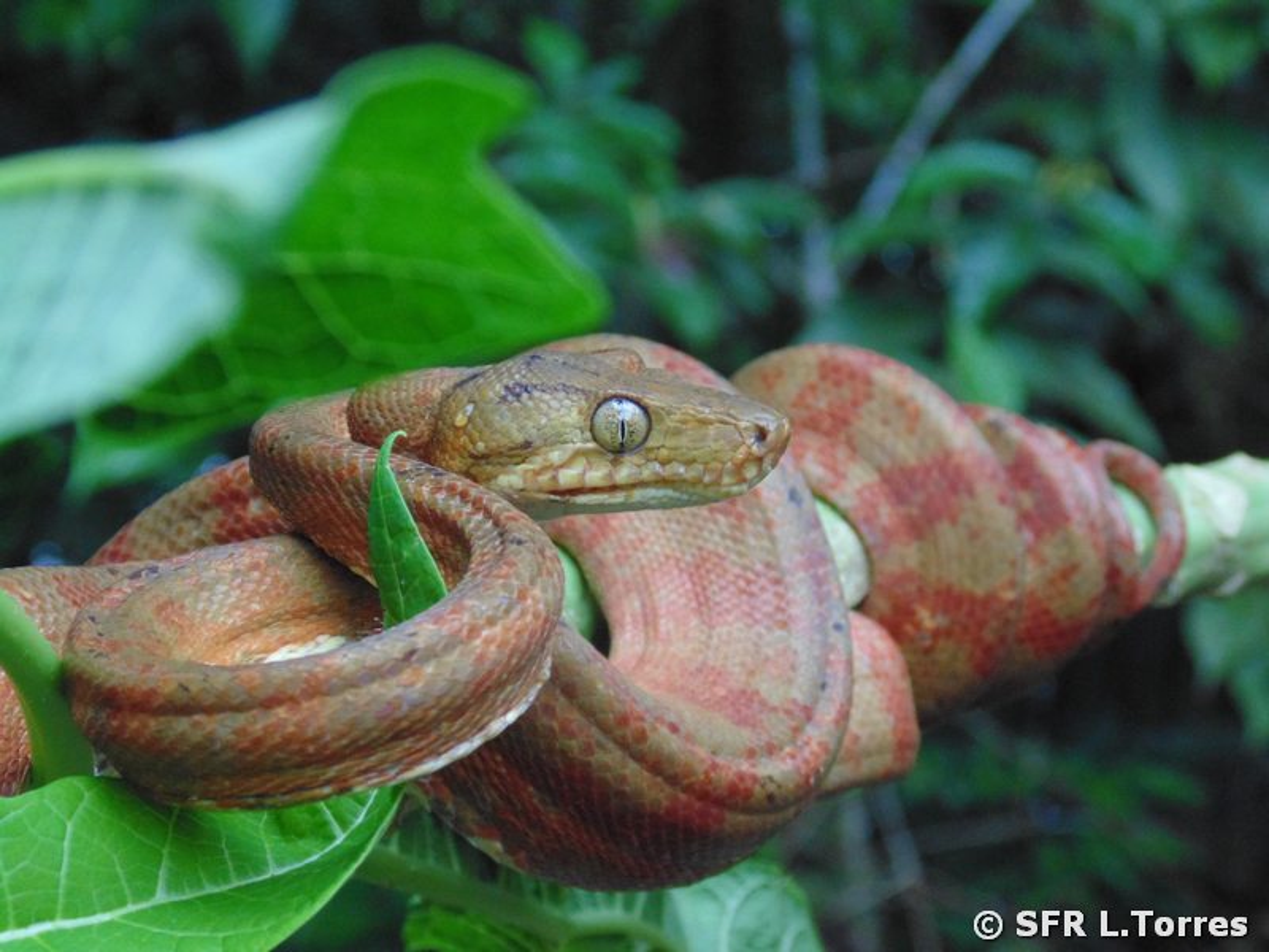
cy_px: 476
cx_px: 634
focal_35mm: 119
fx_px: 4362
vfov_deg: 12.5
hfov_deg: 16.6
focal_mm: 21.3
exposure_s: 1/50
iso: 320
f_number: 4.8
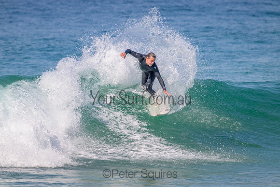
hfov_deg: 2.6
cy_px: 94
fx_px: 6223
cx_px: 140
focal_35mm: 800
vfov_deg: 1.7
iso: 1250
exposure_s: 1/2000
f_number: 11
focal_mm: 800
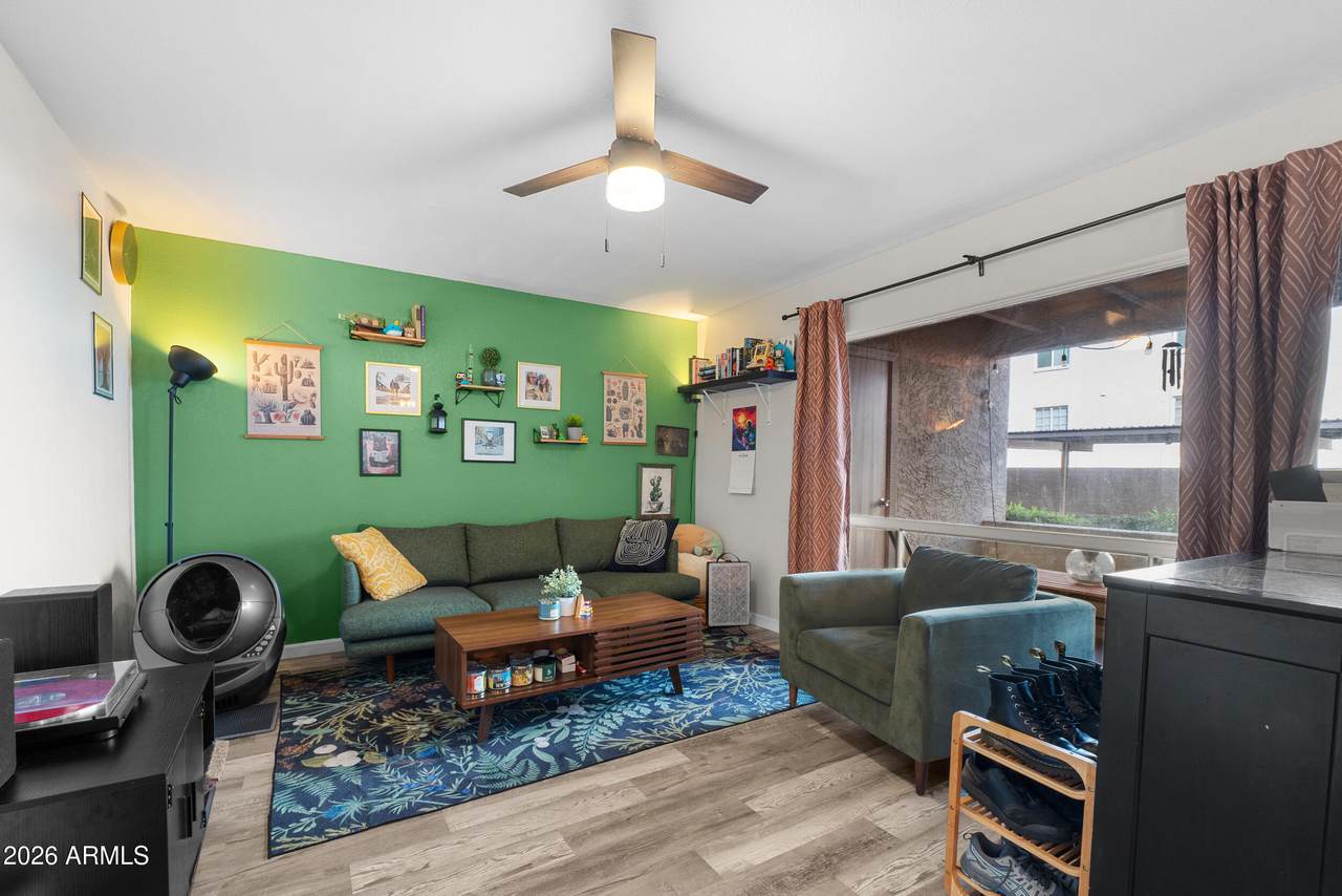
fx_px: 559
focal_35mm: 15
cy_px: 448
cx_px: 671
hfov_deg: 100.4
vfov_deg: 77.4
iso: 250
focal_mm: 10
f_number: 9
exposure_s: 4
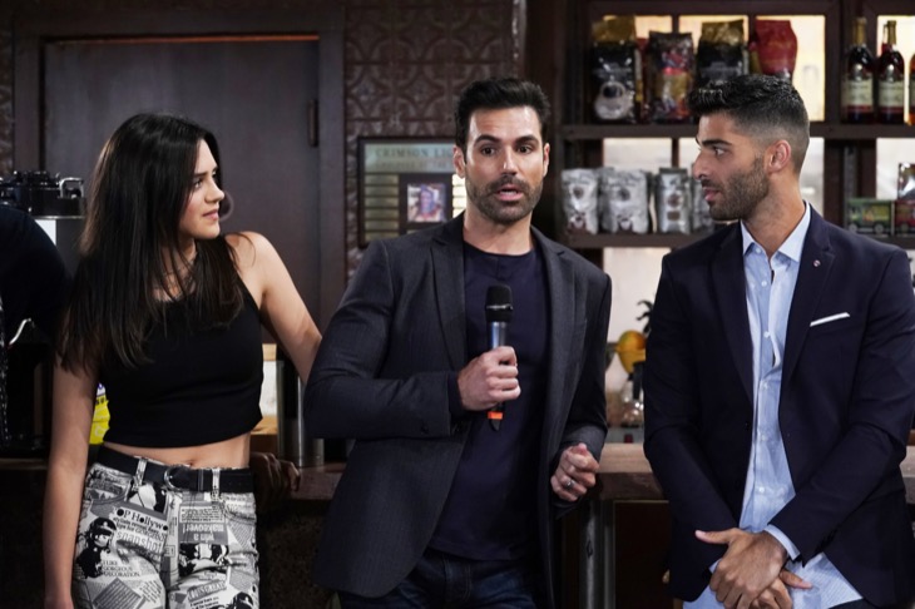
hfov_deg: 21.5
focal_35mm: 95
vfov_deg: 14.4
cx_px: 458
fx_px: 2413
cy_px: 304
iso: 4000
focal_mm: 95
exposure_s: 1/160
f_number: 5
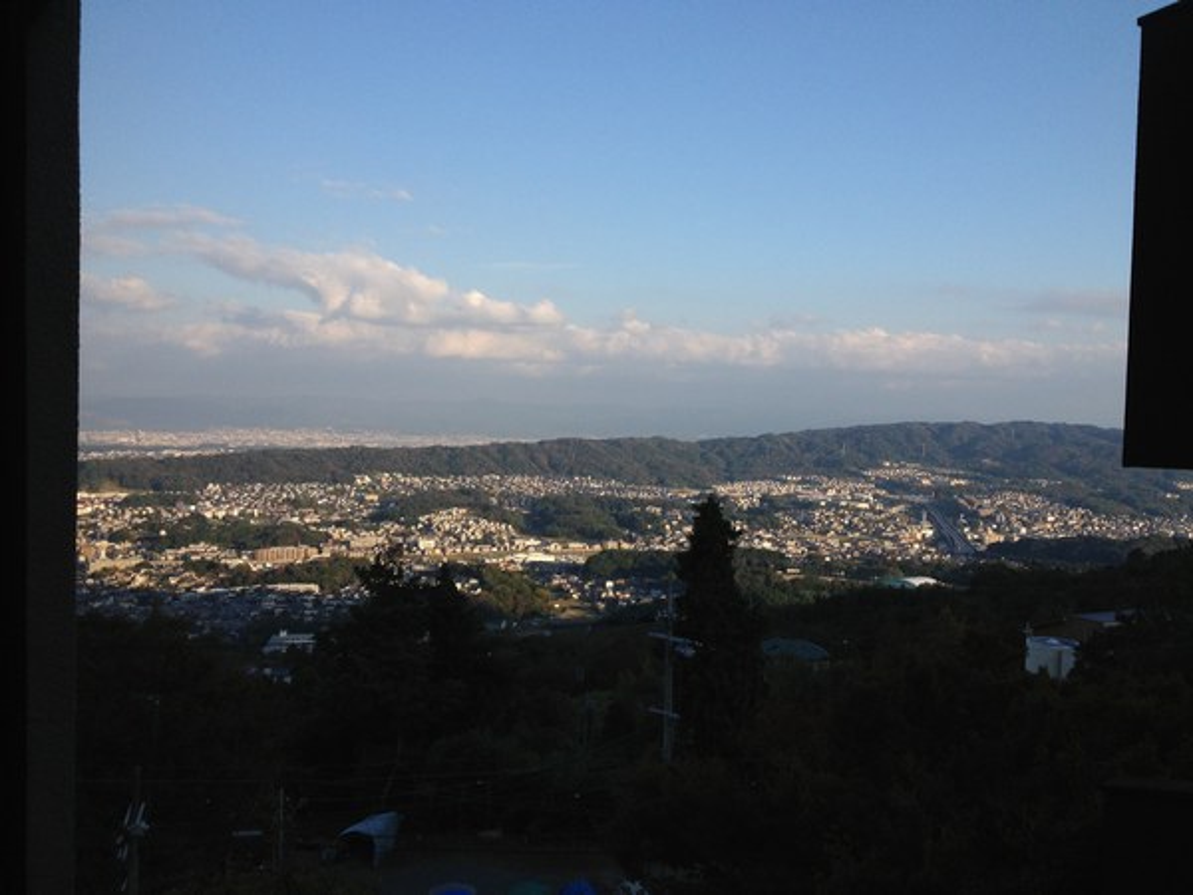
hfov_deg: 52.6
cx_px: 596
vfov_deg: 40.7
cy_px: 448
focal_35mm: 35
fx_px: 1206
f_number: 2.4
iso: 50
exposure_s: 1/1227
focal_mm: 4.28
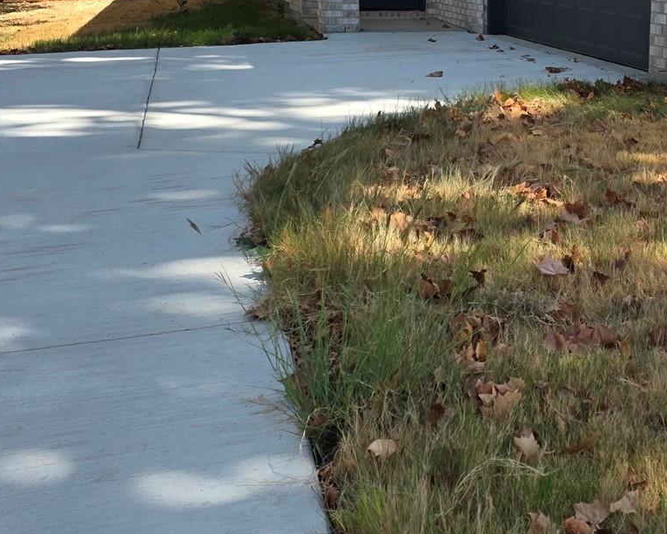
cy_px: 76
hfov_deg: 29.6
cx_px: 650
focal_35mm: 60
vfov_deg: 24.8
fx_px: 1185
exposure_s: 1/2937
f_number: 1.7
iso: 80
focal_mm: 6.25
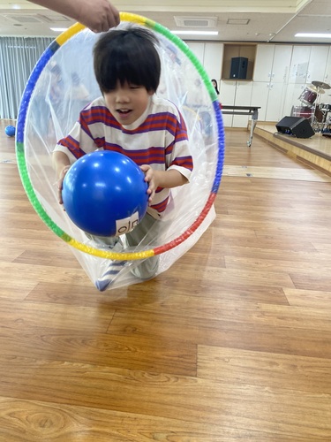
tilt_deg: -17.4
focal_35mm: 26
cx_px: 166
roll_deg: -2.5
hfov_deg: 53.1
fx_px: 331
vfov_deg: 67.3
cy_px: 221
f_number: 1.8
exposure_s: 1/60
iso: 125
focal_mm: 4.25
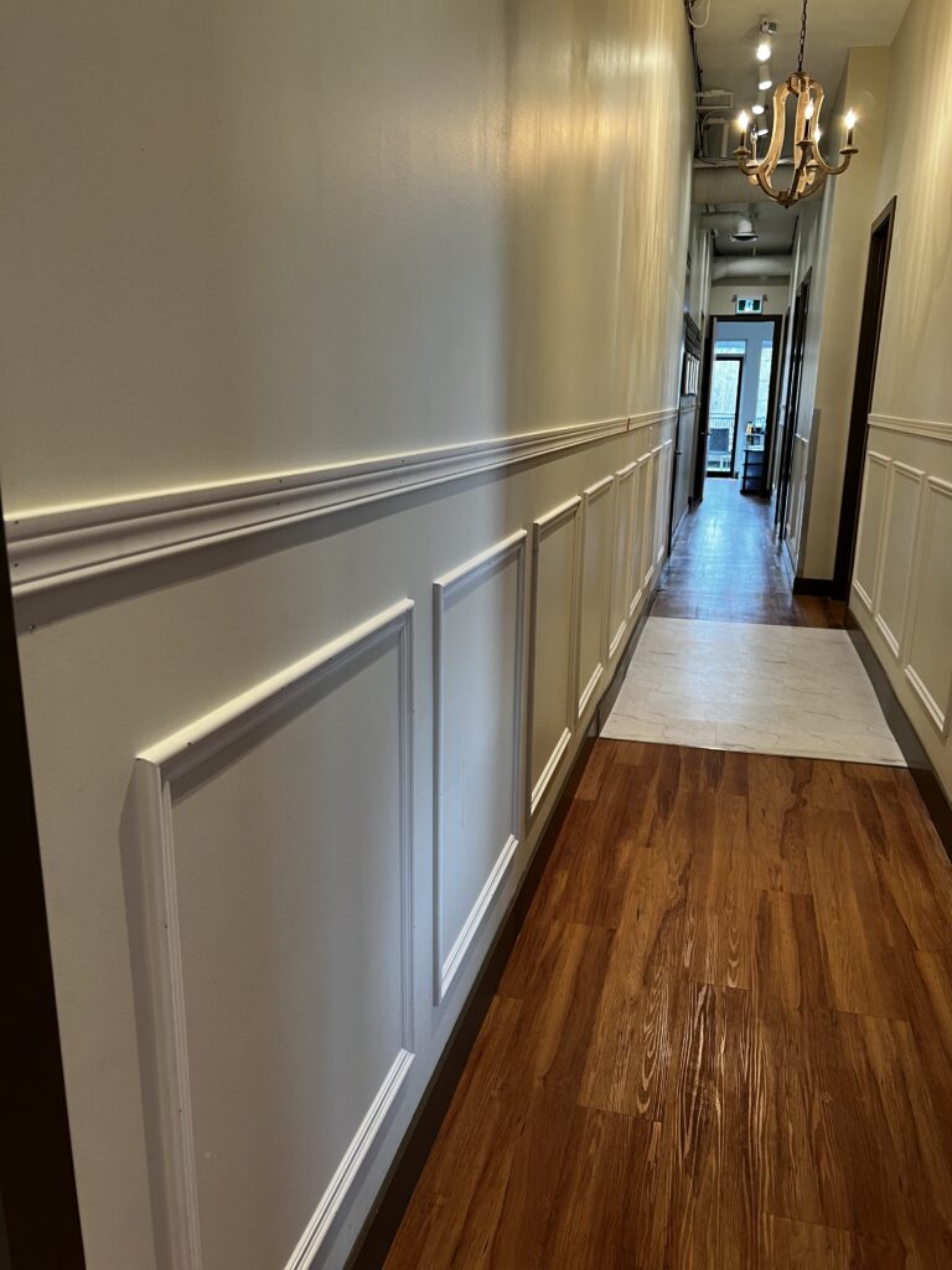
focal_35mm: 26
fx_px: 953
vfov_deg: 67.3
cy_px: 635
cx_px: 476
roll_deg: -0.9
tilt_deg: -16.2
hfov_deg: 53.1
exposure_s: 1/60
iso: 80
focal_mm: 5.7
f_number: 1.5
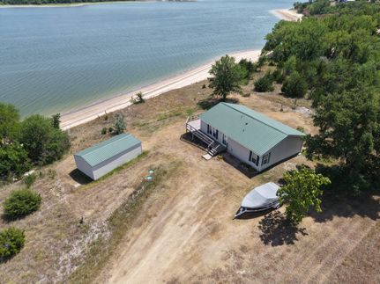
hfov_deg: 71.6
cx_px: 190
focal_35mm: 24
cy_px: 142
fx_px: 263
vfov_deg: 56.8
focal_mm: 8.67
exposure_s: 1/2500
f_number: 1.8
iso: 100
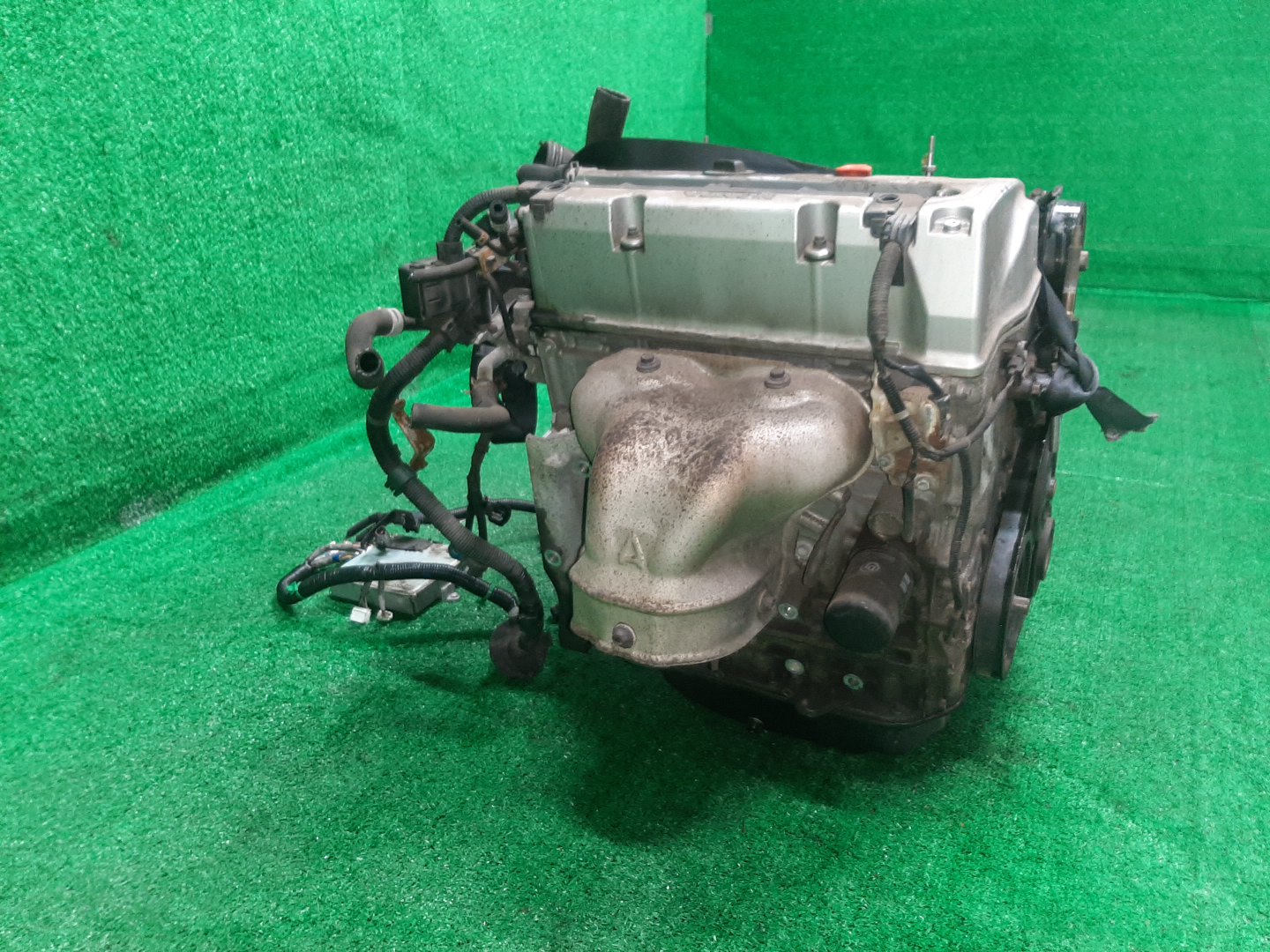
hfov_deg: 67.3
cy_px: 476
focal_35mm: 26
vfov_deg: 53.1
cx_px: 635
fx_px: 954
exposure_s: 1/33
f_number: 1.7
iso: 174
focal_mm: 3.93
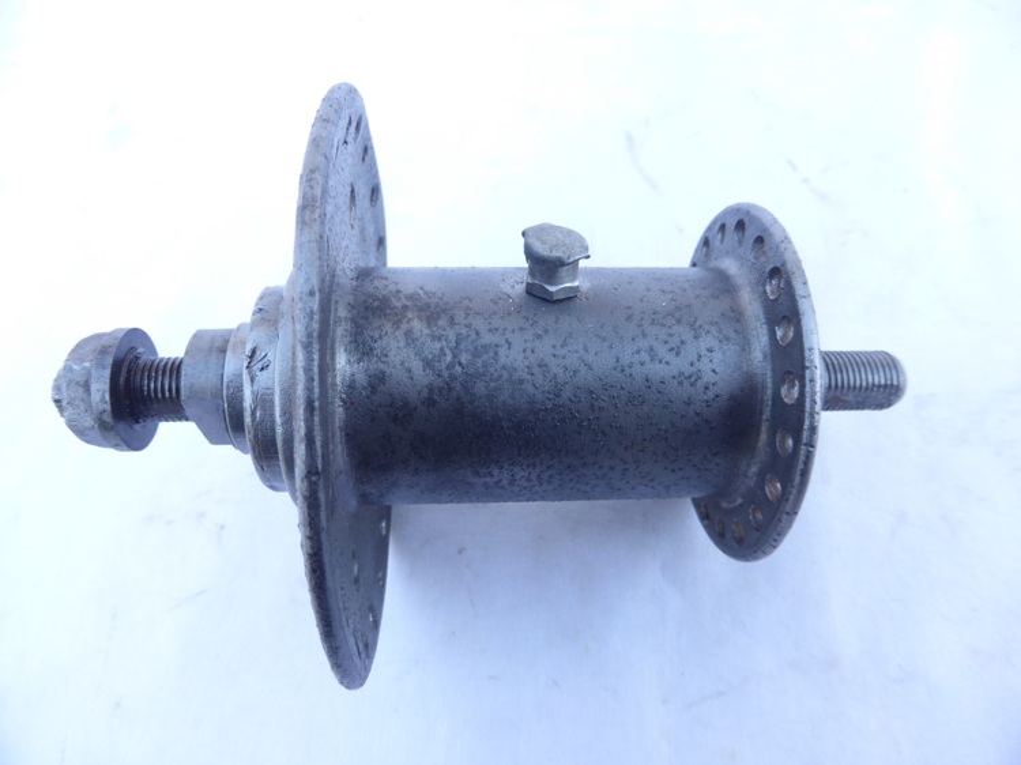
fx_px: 708
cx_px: 510
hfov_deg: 71.6
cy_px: 382
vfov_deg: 56.8
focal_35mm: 24
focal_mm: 4.3
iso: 100
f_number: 3.3
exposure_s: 1/60
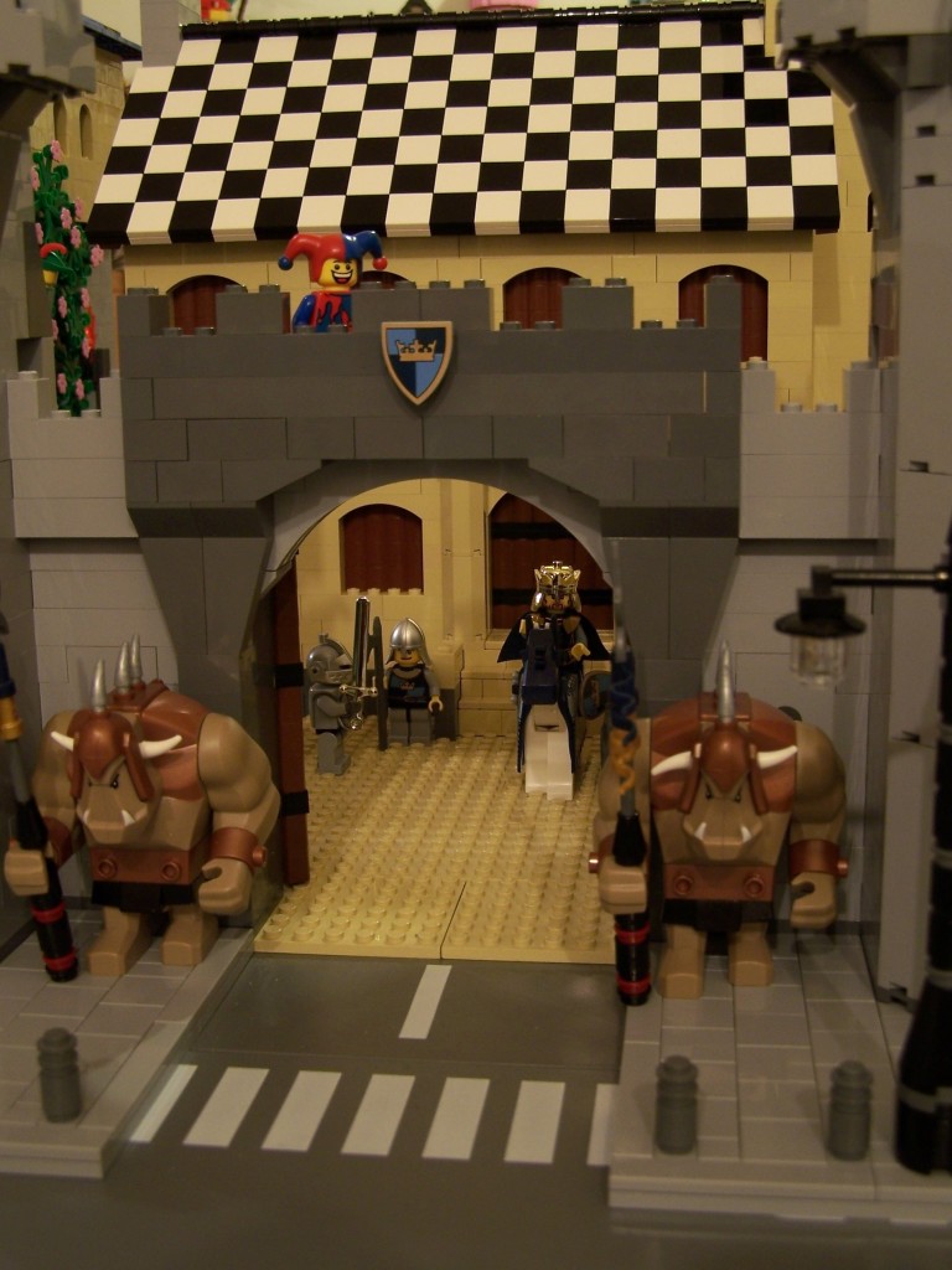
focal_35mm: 43
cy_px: 635
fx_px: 1577
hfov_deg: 33.6
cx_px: 476
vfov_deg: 43.9
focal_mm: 7.1
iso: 80
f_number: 2.9
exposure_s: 1/2
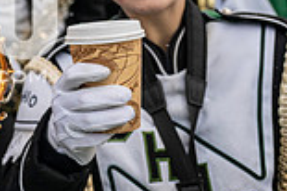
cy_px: 10
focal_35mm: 90
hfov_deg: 20.7
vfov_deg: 15.0
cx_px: -81
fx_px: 717
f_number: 2.8
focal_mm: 24
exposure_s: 1/500
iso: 160
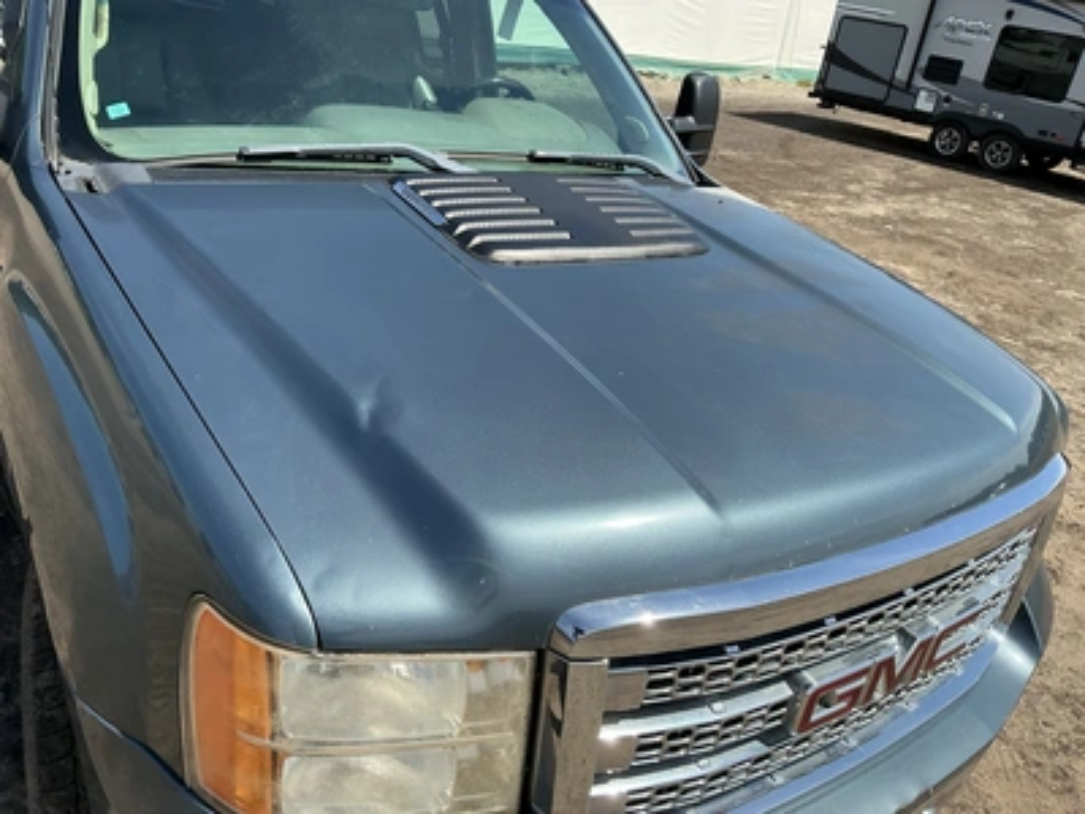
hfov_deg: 63.4
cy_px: 407
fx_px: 878
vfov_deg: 49.7
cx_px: 542
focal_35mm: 28
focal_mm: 3
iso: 25
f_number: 1.8
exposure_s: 1/1377
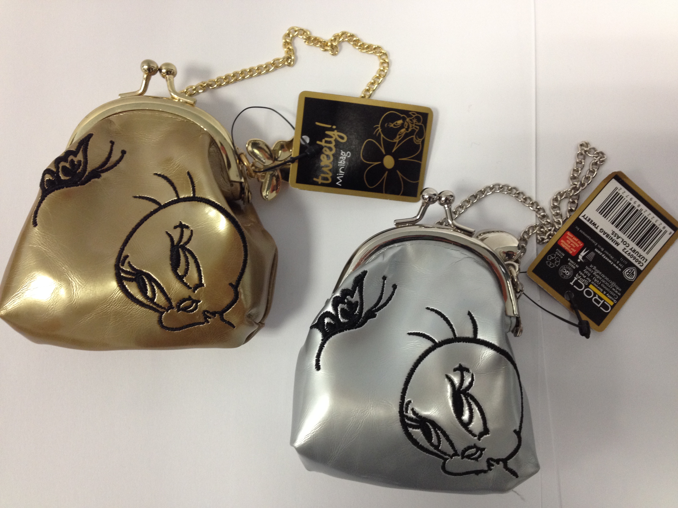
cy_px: 254
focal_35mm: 35
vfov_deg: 40.7
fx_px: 686
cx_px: 339
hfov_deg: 52.6
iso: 125
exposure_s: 1/20
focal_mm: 4.28
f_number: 2.4
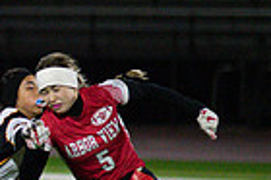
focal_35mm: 828
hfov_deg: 2.5
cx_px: -213
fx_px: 6226
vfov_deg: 1.7
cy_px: 148
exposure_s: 1/2500
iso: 11400
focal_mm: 200
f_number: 2.8
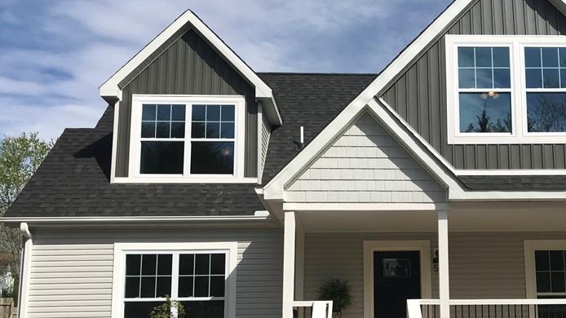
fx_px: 675
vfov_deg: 26.3
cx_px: 404
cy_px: 227
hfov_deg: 44.4
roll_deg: +0.0
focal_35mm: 45
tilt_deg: +7.7
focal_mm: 3.99
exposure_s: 1/3831
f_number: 1.8
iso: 20
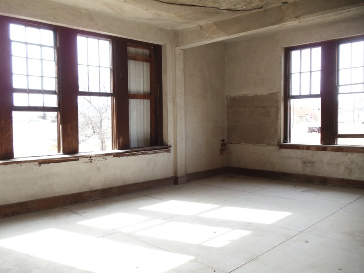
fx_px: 463
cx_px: 182
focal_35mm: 44
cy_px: 136
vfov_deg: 32.9
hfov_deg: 42.9
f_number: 3.5
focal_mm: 6
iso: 100
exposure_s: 1/160
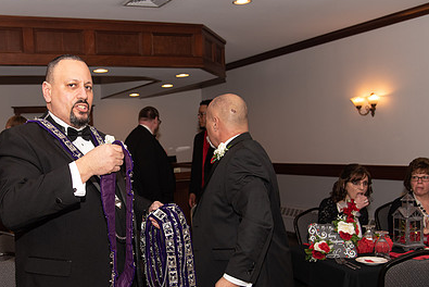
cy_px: 177
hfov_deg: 43.7
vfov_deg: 30.5
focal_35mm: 44
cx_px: 135
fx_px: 525
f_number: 4
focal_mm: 30
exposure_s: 1/200
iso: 800
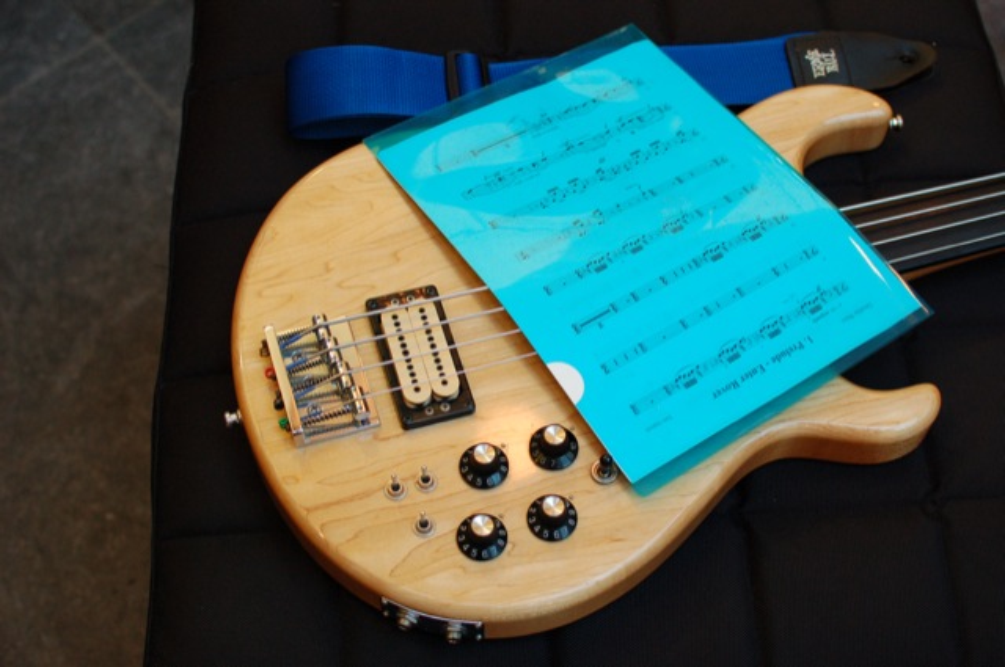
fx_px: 1464
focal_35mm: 52
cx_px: 502
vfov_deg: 25.7
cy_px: 334
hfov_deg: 37.9
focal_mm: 35
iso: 800
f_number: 3.5
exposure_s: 1/50
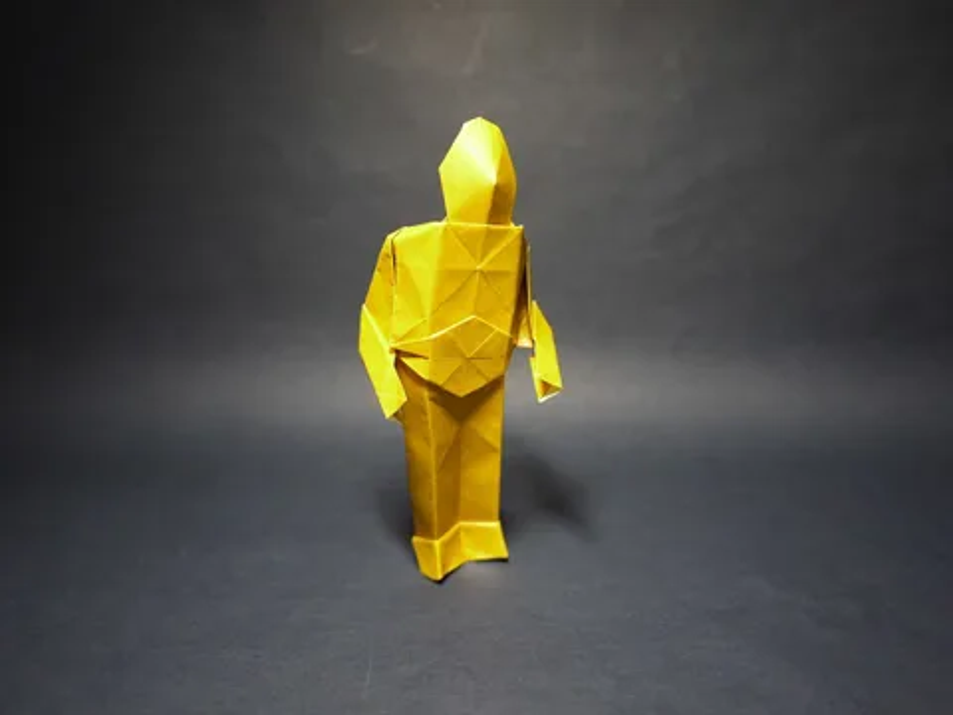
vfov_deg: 49.7
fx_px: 771
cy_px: 358
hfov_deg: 63.4
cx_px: 476
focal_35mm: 28
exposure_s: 1/60
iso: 250
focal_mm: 14
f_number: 2.5
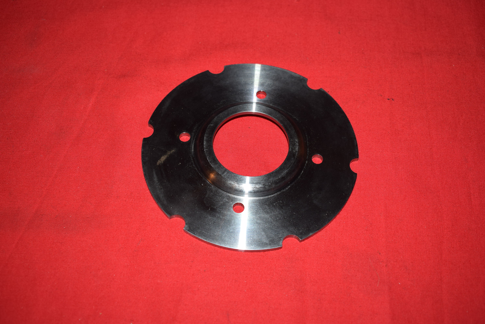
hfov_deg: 46.4
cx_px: 242
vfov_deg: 31.9
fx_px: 566
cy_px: 162
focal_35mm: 42
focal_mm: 28
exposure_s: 1/80
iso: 160
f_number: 5.6
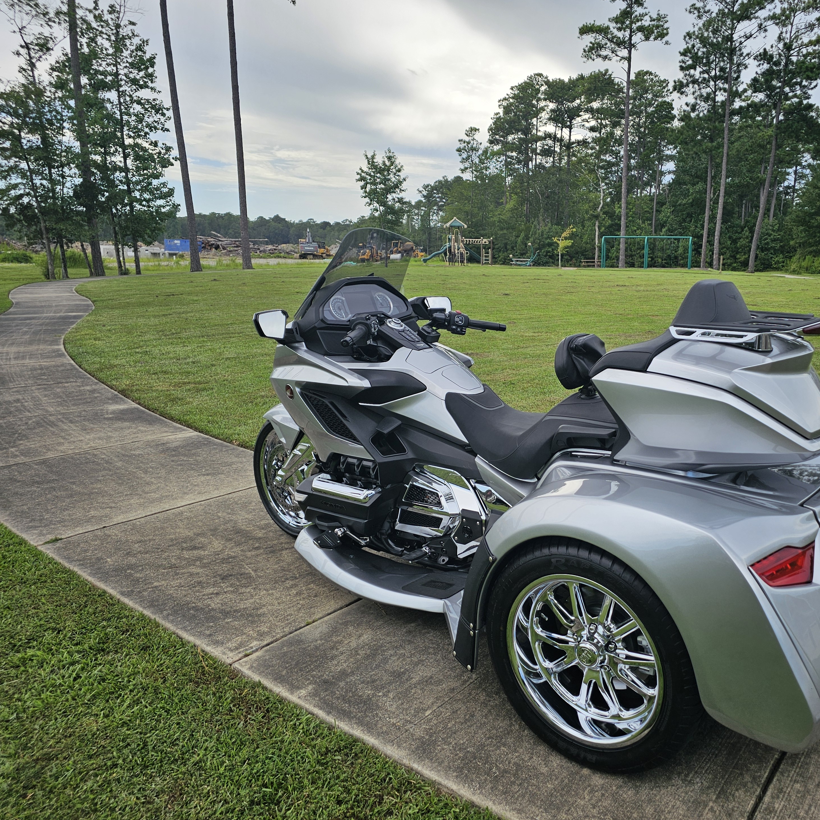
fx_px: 750
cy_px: 399
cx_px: 540
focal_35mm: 28
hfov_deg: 56.2
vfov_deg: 57.3
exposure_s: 1/441
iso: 10
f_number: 1.7
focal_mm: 6.3
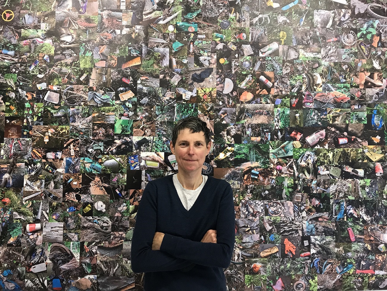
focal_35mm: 28
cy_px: 146
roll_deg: -0.9
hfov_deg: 63.4
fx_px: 313
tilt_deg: +5.0
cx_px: 194
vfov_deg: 49.7
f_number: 1.8
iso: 40
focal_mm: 3.99
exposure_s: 1/33
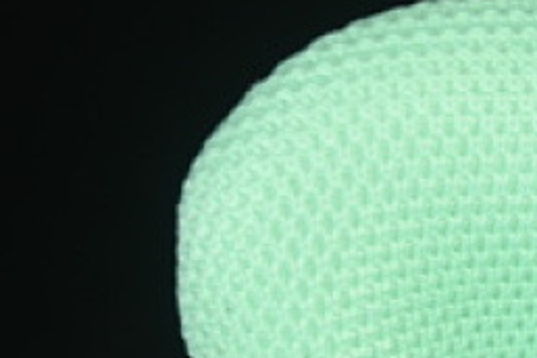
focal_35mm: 314
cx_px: 895
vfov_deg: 4.4
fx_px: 4683
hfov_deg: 6.4
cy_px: 520
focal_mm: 50
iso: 160
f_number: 8
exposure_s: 1/80
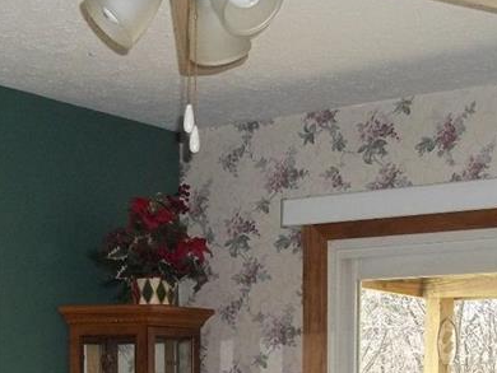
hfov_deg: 23.1
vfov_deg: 16.8
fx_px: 1207
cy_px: 457
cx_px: 138
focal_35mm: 84
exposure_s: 1/160
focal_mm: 5.7
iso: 160
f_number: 2.9
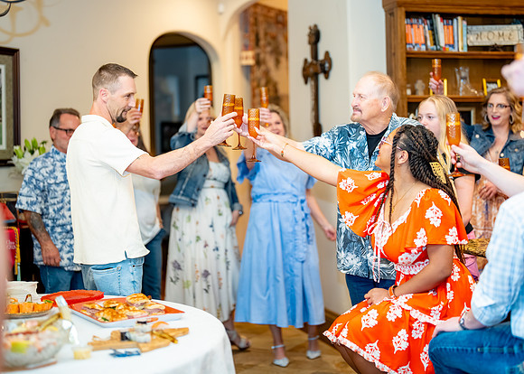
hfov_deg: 32.8
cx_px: 271
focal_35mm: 60
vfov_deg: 23.7
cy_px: 170
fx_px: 891
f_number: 1.2
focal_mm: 50
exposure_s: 1/400
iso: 1000
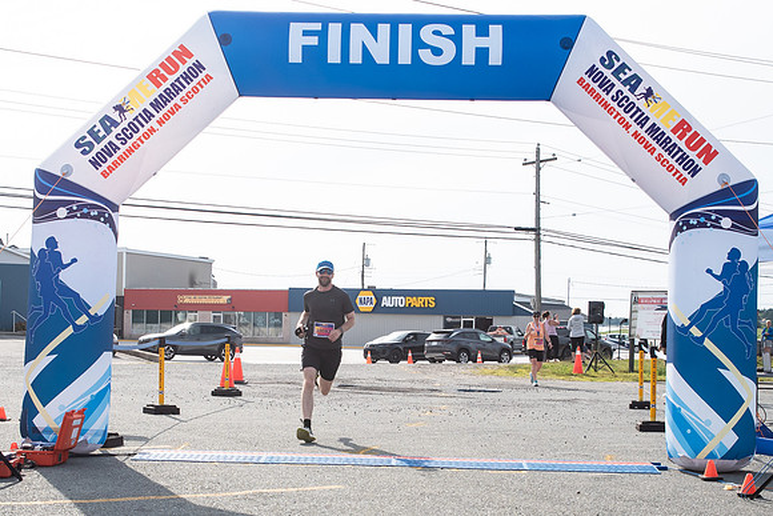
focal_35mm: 55
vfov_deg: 24.4
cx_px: 351
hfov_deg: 36.0
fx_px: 1187
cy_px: 345
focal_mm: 32
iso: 800
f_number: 4
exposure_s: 1/3200
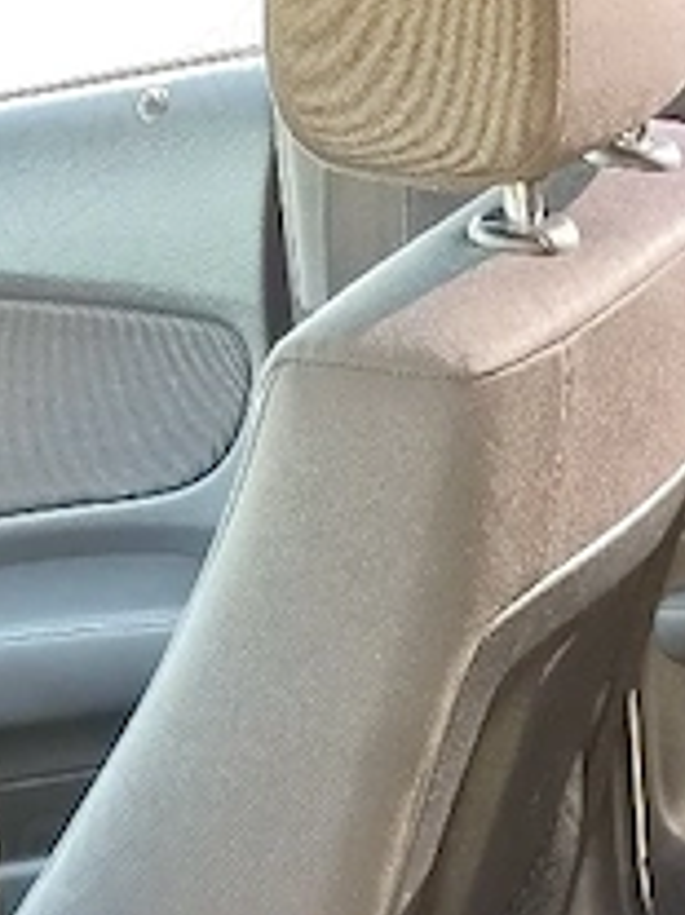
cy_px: 1689
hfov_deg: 15.8
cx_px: 884
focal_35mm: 89
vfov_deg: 17.5
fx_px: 2351
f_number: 1.8
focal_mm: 5.4
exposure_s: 1/100
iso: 640
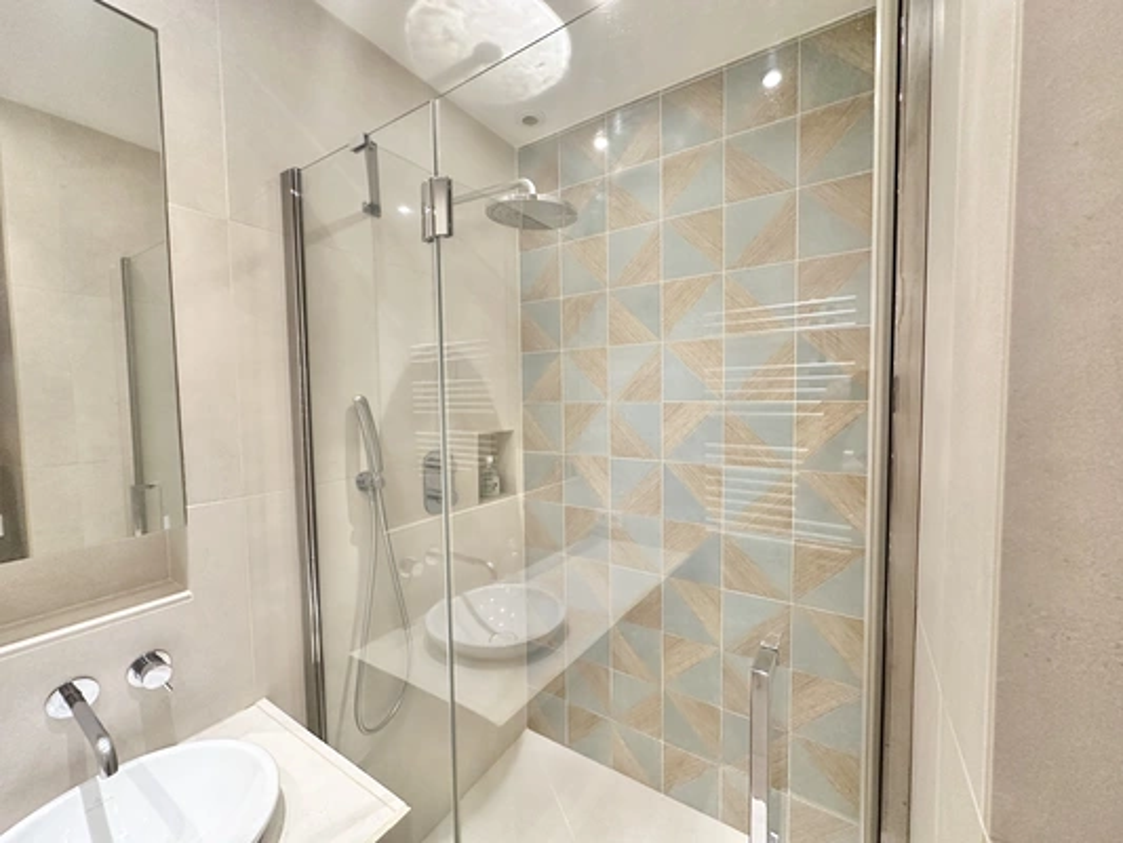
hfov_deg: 102.1
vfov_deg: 85.7
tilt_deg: -3.0
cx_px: 562
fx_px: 454
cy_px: 422
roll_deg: +0.7
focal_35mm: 14
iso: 400
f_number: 2.2
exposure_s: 1/50
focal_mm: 2.22
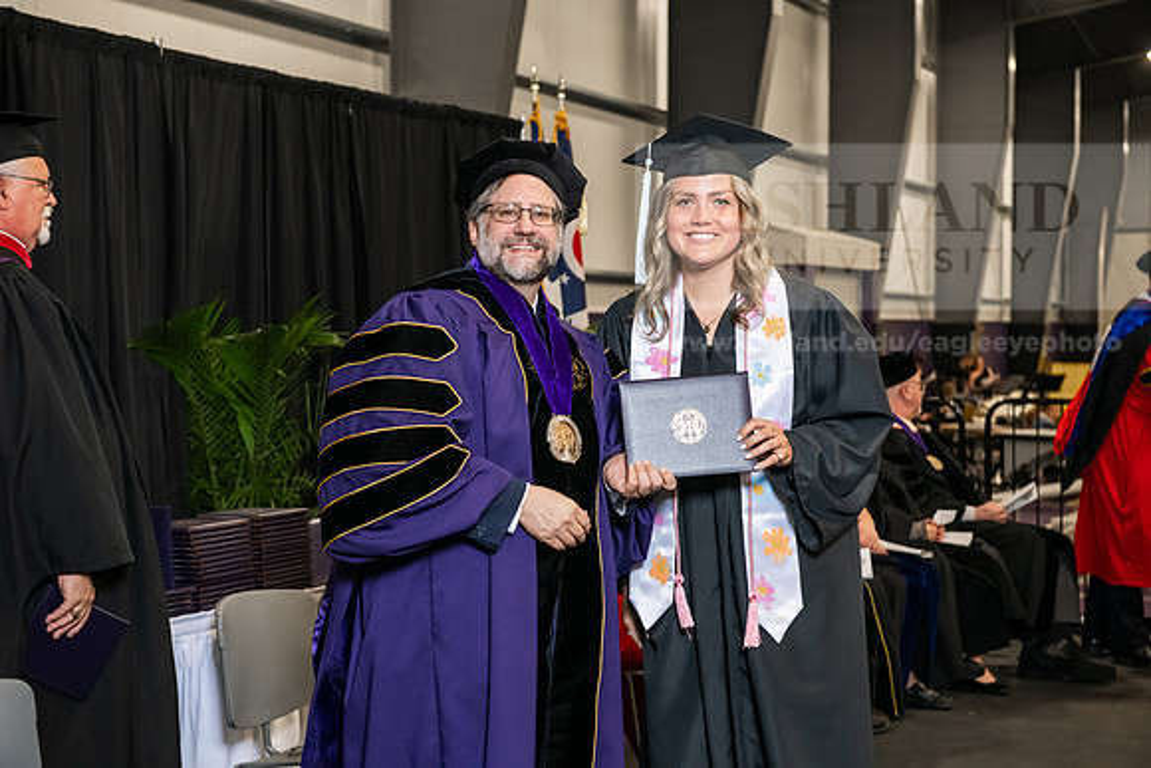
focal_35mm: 66
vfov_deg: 20.6
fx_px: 2111
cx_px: 576
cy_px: 384
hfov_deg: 30.5
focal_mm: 66
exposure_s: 1/200
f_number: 5
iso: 2500
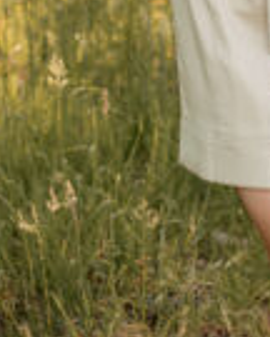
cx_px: 272
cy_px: -213
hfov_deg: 9.1
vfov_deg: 10.9
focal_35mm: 169
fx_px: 1688
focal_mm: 50
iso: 200
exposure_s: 1/800
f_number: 2.5
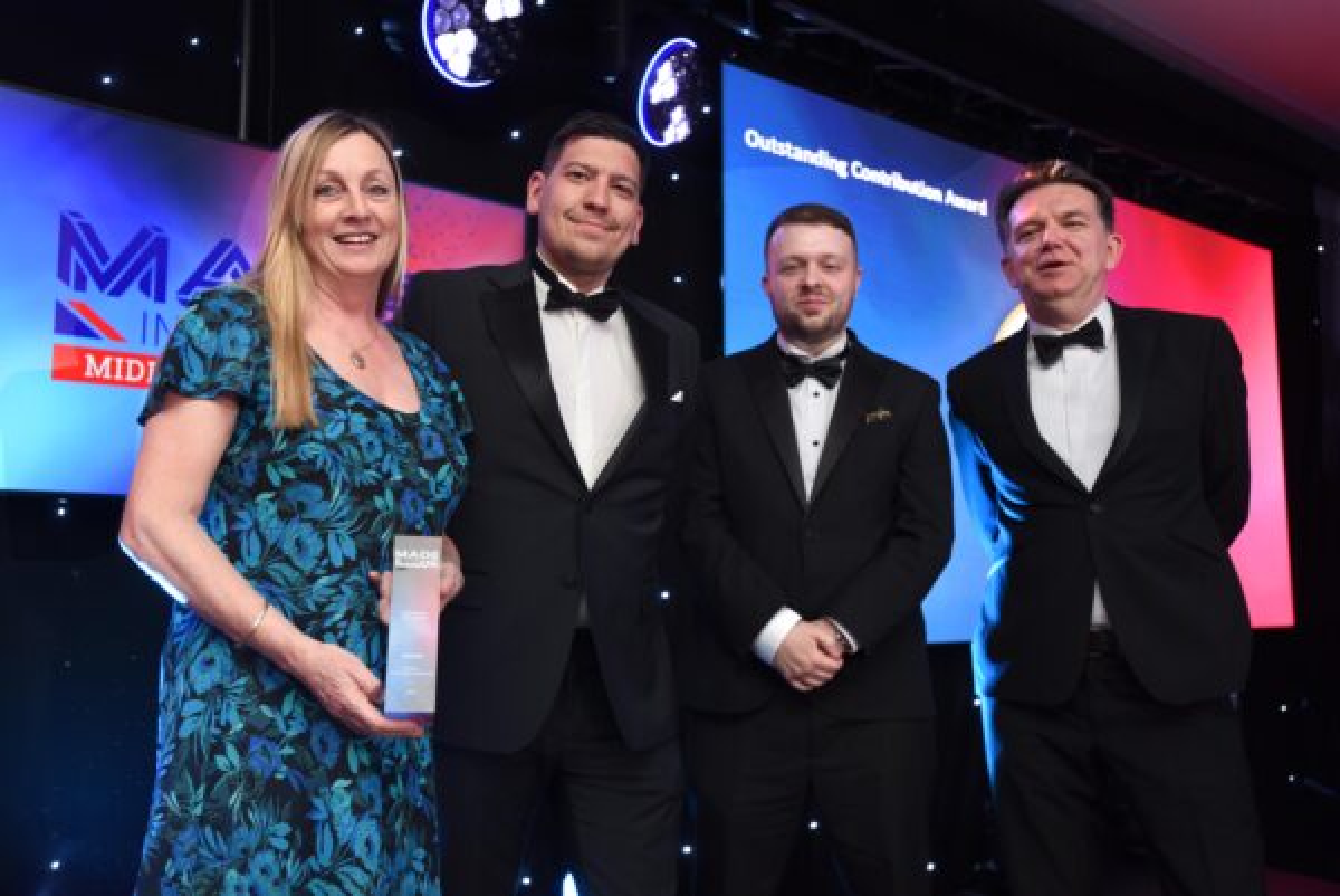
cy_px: 448
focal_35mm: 32
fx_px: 1192
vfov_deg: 41.2
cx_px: 670
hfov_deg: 58.7
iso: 800
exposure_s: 1/125
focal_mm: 32
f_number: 4.5
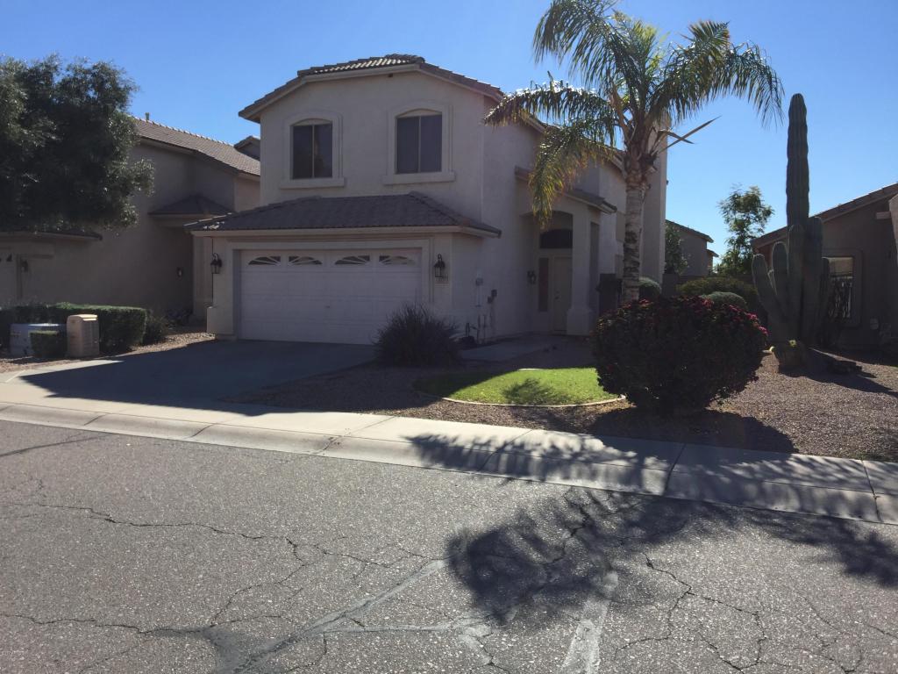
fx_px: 752
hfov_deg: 61.7
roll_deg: -2.2
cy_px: 337
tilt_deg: -2.3
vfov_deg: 48.2
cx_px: 449
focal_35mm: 29
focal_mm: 4.15
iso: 32
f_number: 2.2
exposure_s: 1/2326
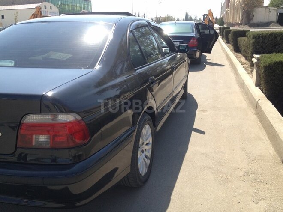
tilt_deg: -19.3
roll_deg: +0.0
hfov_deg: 52.6
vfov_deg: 40.7
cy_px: 106
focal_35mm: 35
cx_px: 142
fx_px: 286
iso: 50
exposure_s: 1/951
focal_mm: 4.28
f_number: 2.4
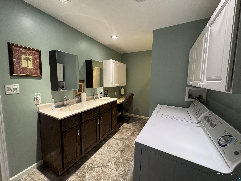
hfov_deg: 102.1
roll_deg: -0.1
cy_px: 90
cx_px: 120
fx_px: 97
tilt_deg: -5.7
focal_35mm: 14
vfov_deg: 85.7
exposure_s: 1/60
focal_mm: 2.22
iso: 200
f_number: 2.2
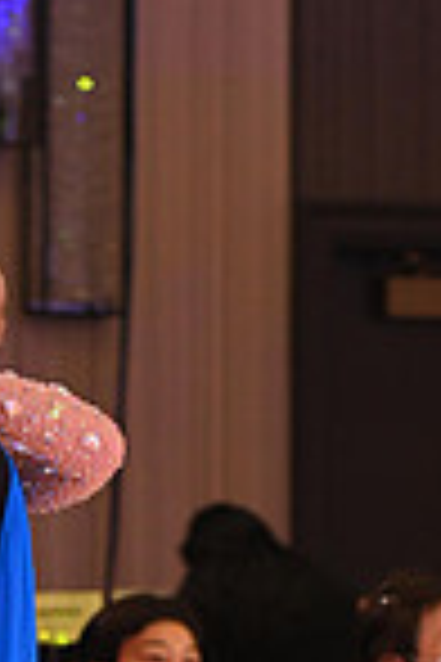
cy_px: 1009
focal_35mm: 483
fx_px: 8874
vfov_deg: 4.2
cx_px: -115
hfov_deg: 2.8
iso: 1600
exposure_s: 1/200
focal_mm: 122
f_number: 4.5
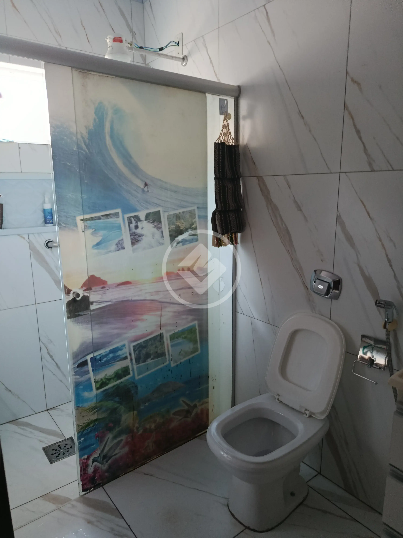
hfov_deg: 56.8
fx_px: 373
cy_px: 269
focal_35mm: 24
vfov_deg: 71.6
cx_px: 202
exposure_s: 1/24
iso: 1777
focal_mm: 5.24
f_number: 1.7
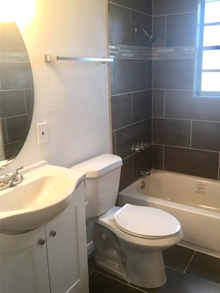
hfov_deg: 42.9
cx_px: 125
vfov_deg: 55.3
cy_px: 141
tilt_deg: -13.4
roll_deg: +1.8
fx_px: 279
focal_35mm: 33
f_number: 2.2
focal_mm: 4.15
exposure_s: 1/30
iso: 25
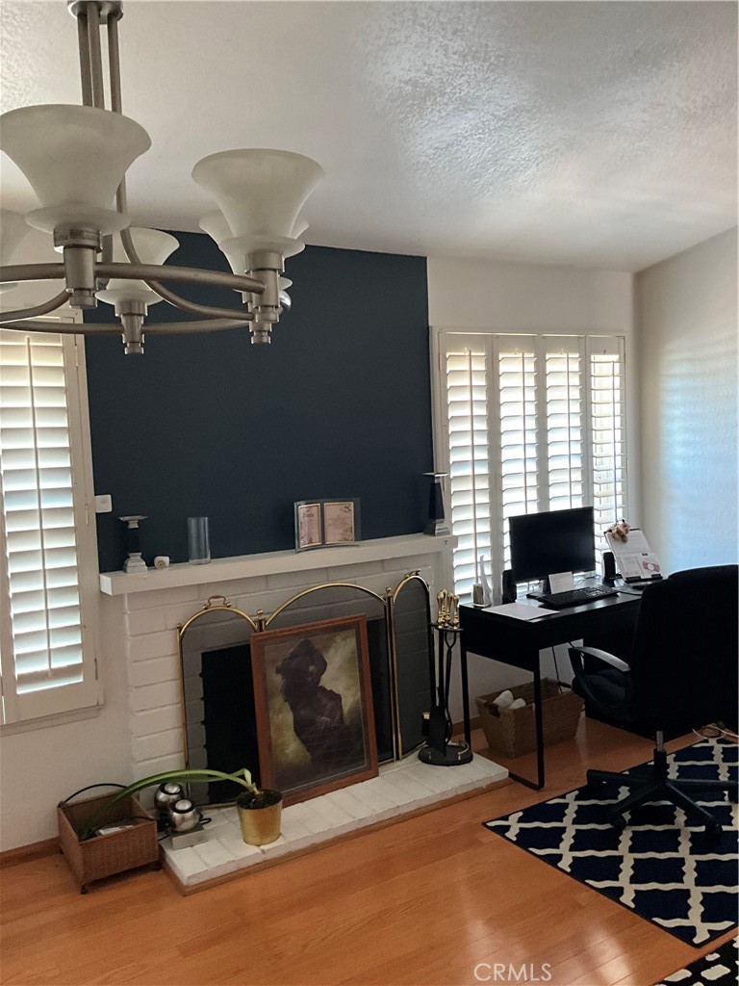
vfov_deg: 61.7
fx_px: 825
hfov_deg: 48.2
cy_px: 493
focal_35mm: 29
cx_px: 370
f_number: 1.8
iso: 320
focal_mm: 3
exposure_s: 1/51
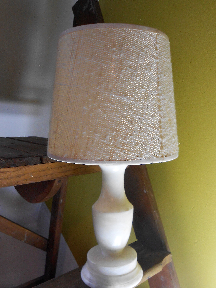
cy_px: 161
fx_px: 258
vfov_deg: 58.2
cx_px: 123
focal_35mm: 31
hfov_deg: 45.3
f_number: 3.5
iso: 125
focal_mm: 4.6
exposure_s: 1/30
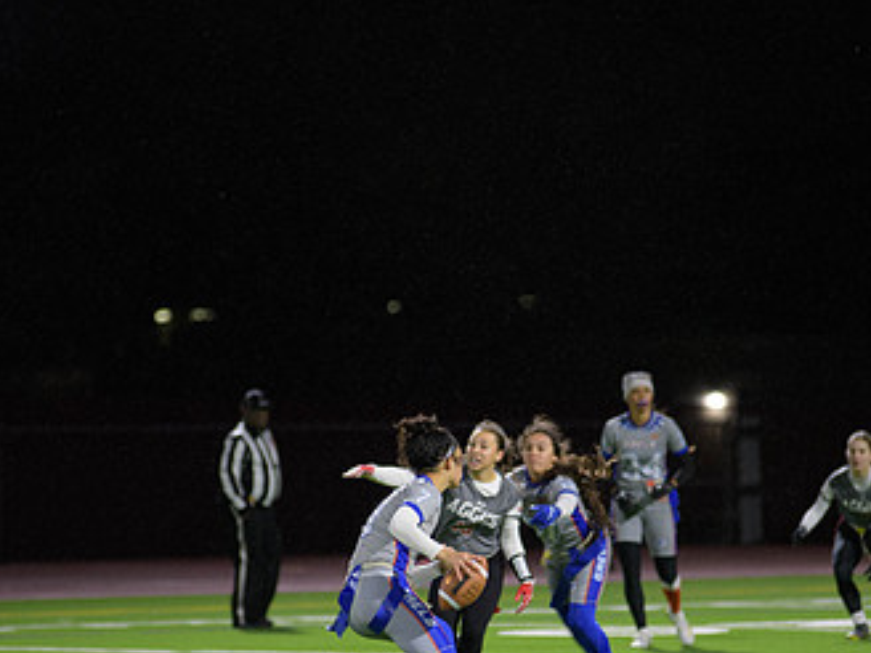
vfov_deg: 4.9
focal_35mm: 306
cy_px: 490
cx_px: 473
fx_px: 7700
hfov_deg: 6.5
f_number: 2.8
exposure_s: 1/200
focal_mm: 180
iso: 1100
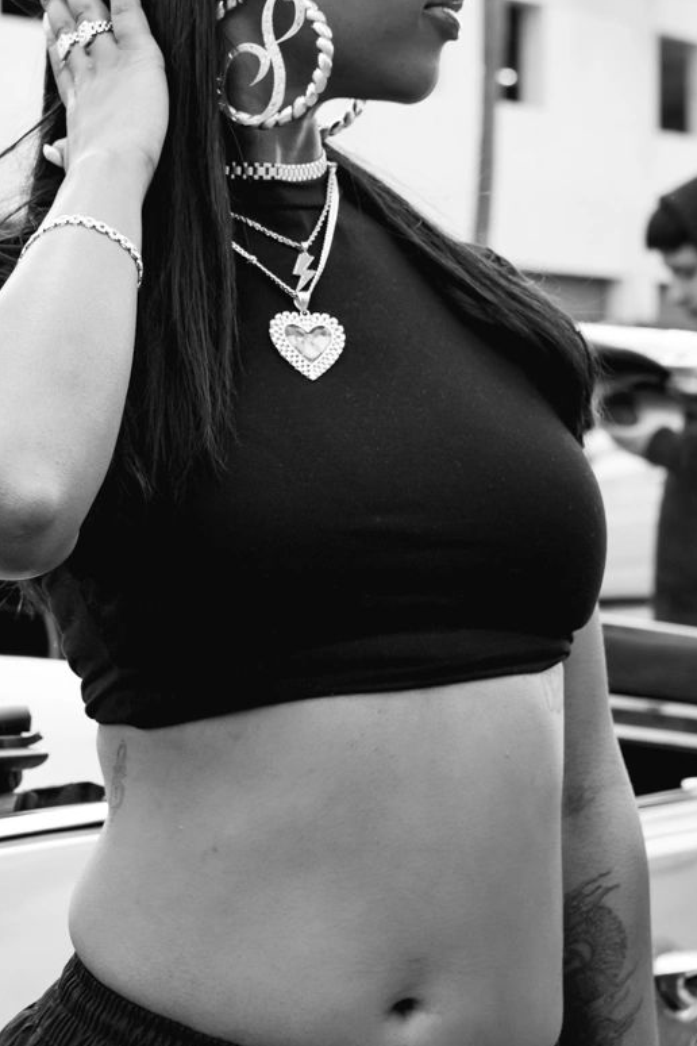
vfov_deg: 17.2
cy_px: 601
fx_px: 3456
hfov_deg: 11.4
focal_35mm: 119
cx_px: 67
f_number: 5.6
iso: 250
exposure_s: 1/320
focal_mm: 45
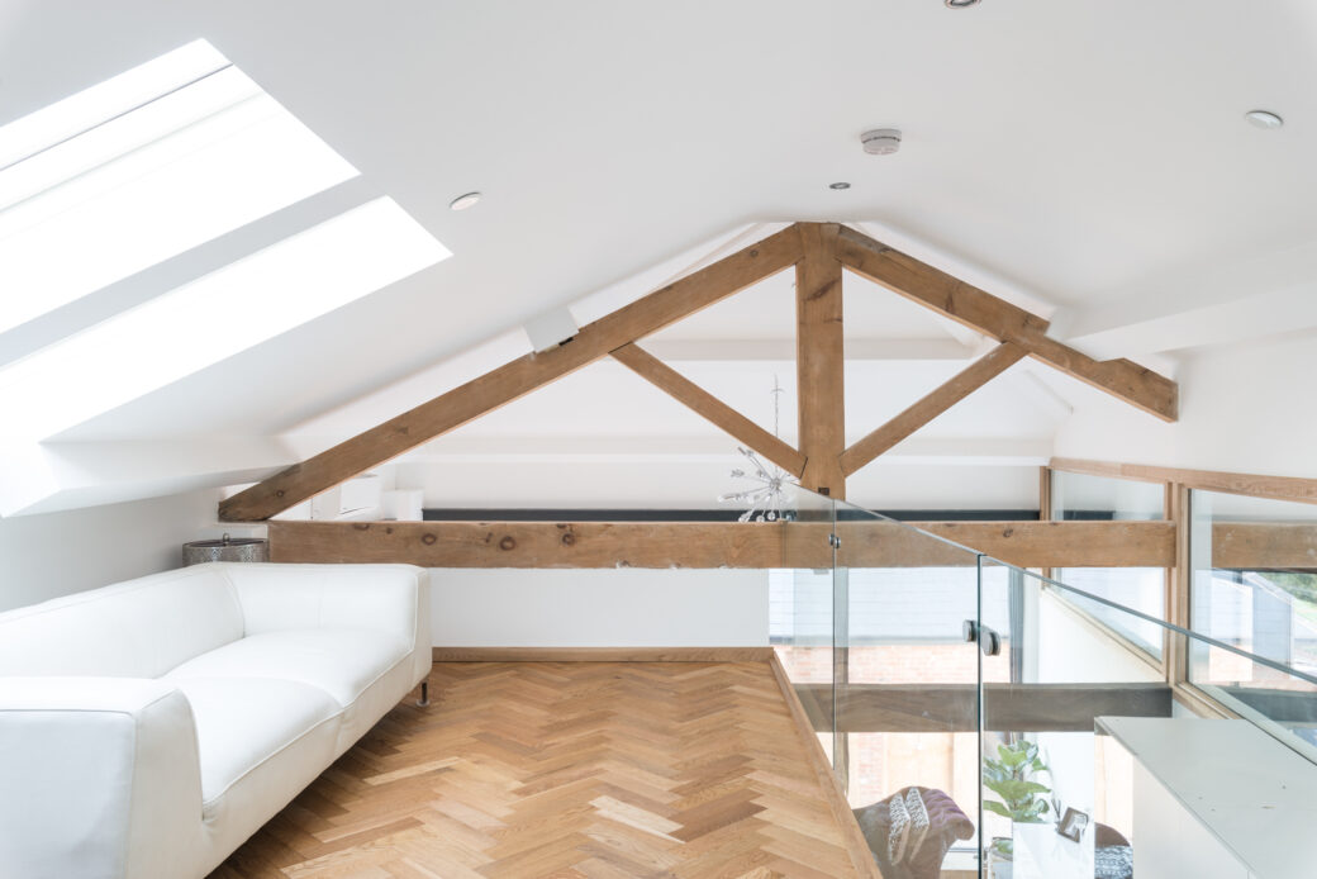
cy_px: 440
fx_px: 951
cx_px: 658
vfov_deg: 49.6
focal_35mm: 26
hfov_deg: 69.4
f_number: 9
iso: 100
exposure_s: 1.3
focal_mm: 26
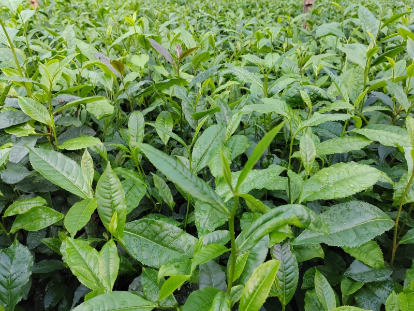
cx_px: 207
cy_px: 156
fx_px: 323
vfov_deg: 51.4
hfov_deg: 65.3
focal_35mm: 27
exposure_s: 1/100
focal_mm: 5.52
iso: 1375
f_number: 1.9
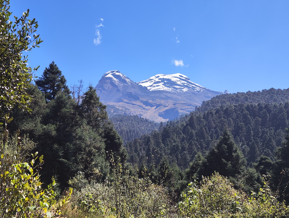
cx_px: 144
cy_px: 109
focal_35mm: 48
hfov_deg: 39.6
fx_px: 401
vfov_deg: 30.3
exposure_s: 1/442
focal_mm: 7.1
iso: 50
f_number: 1.9
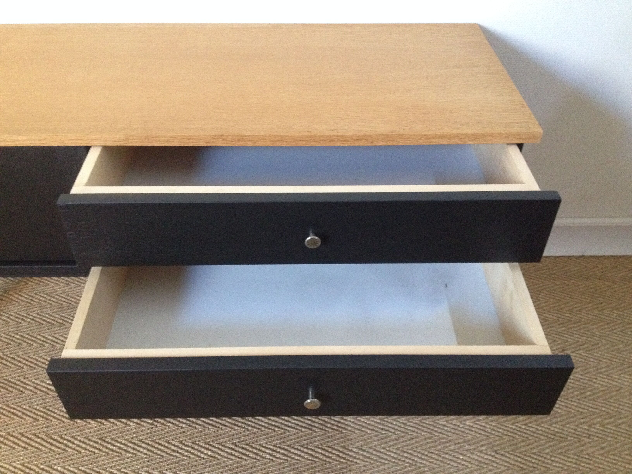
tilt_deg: -40.5
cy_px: 237
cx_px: 316
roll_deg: -1.8
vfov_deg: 40.7
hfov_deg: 52.6
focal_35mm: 35
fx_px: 639
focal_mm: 4.28
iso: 500
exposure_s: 1/15
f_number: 2.4
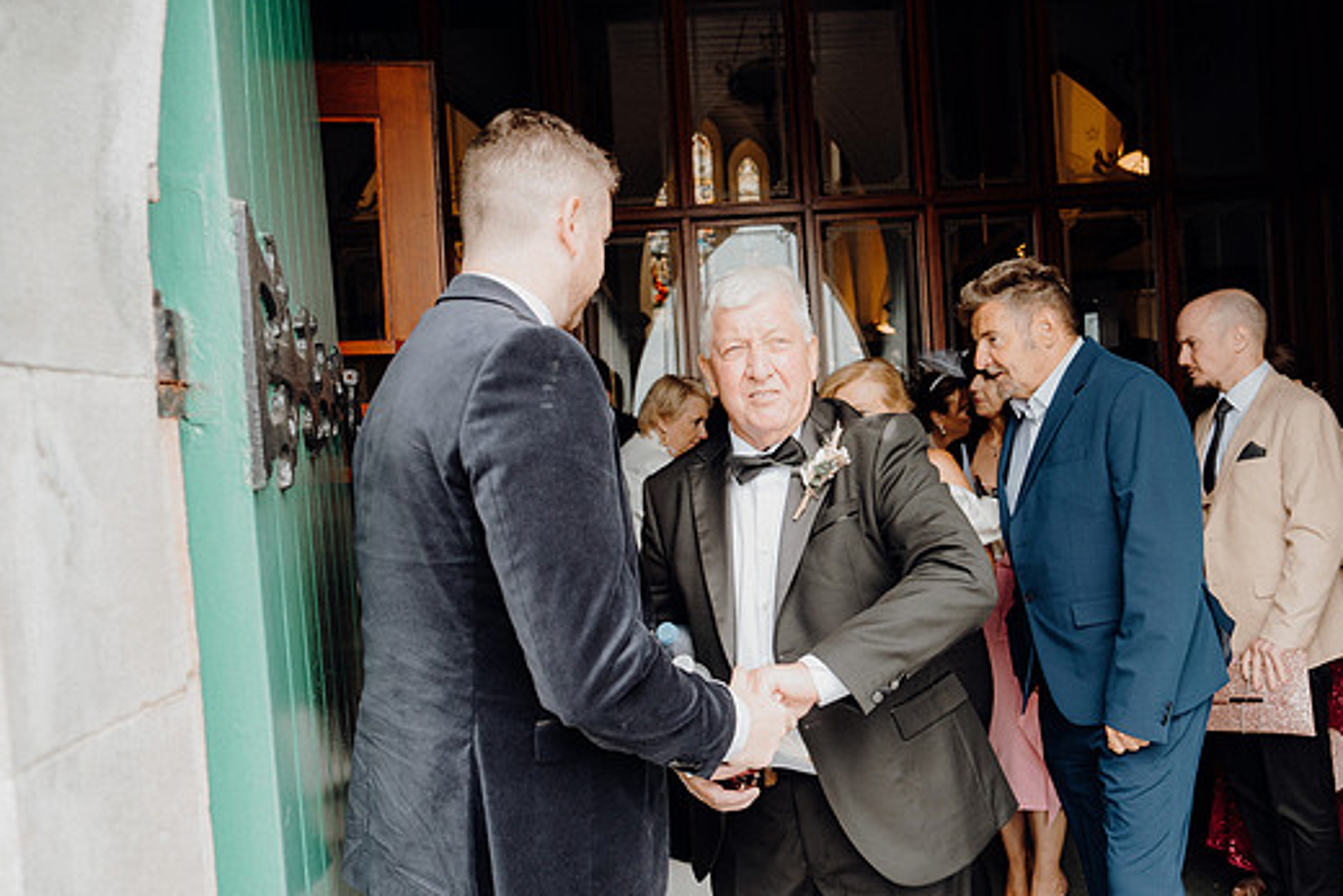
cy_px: 466
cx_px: 744
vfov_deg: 45.0
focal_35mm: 29
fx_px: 1082
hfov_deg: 63.5
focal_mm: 26
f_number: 3.5
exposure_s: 1/200
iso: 320
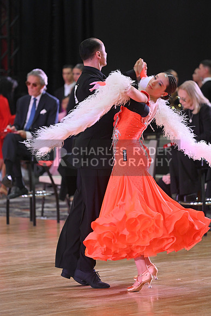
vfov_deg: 11.1
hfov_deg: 7.4
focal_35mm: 185
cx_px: 106
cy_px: 158
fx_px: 1625
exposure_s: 1/320
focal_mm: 185
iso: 2500
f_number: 4.5
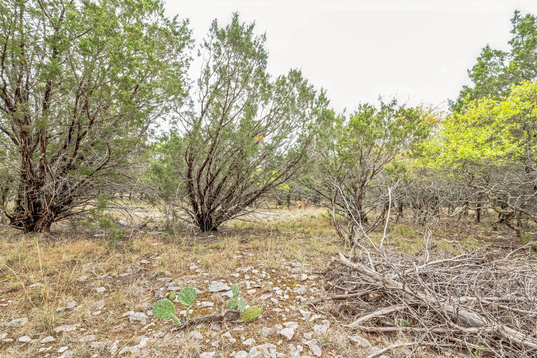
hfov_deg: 96.7
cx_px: 268
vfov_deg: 73.7
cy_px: 179
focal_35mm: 16
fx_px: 239
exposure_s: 1/20
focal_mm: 16
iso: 400
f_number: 11
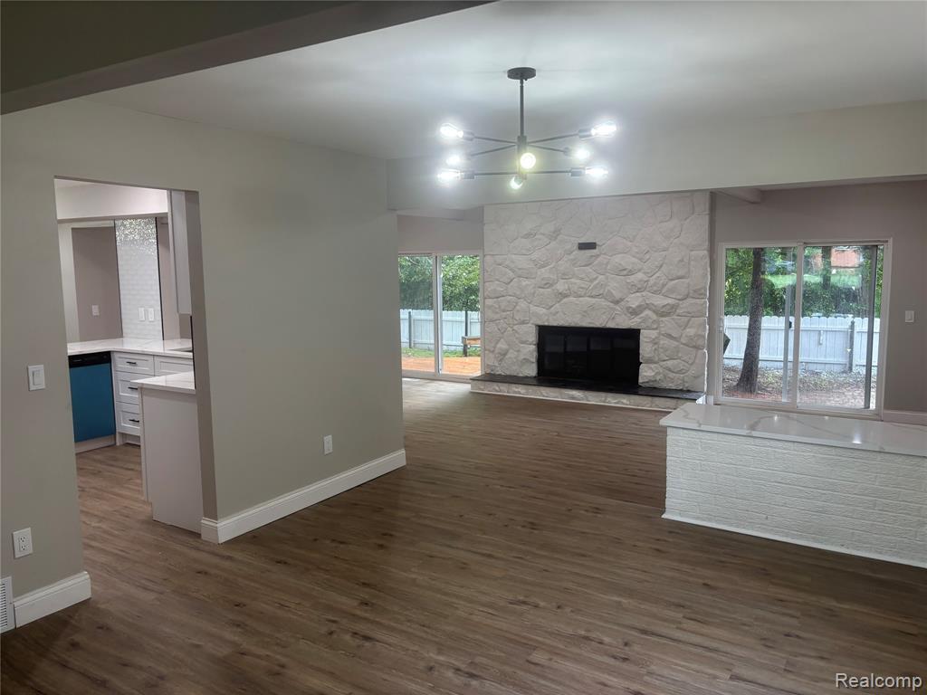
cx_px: 464
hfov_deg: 67.3
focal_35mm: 26
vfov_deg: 53.1
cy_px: 348
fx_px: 696
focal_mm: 5.96
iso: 80
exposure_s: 1/120
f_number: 1.6
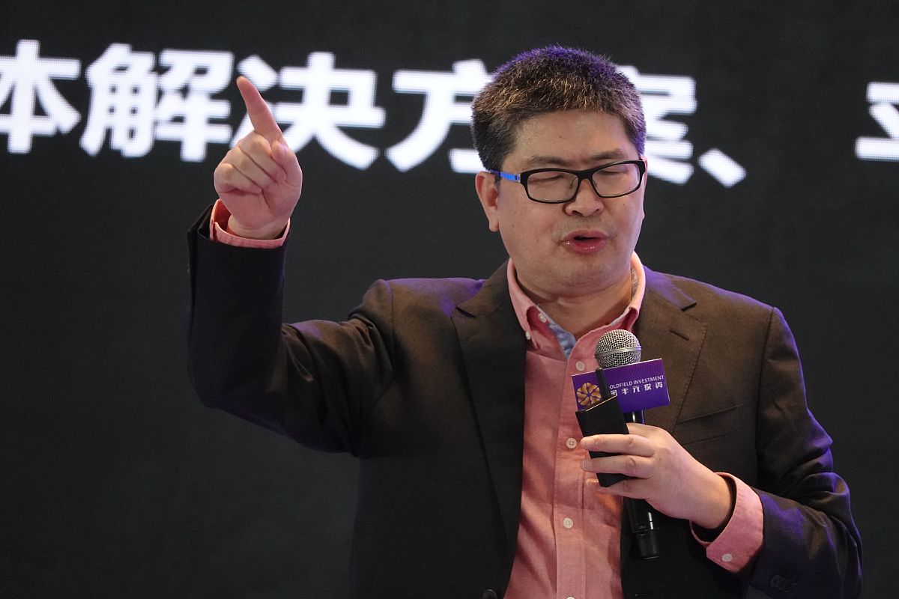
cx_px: 450
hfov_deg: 5.3
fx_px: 9738
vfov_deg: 3.5
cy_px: 300
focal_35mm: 390
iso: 2500
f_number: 4
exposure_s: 1/250
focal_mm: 143.15
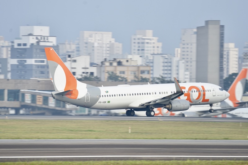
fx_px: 2066
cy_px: 82
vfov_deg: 4.6
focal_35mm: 300
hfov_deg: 6.9
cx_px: 124
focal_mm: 300
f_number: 5.6
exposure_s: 1/200
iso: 200
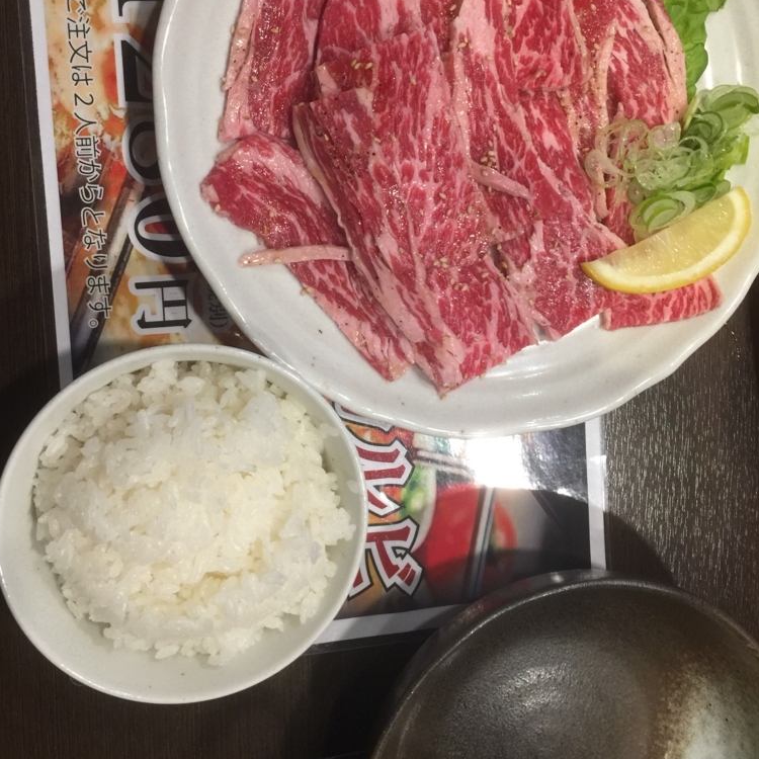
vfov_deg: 46.6
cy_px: 265
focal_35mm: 35
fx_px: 868
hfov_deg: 47.2
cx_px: 372
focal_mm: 4.15
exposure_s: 1/15
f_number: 2.2
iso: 80
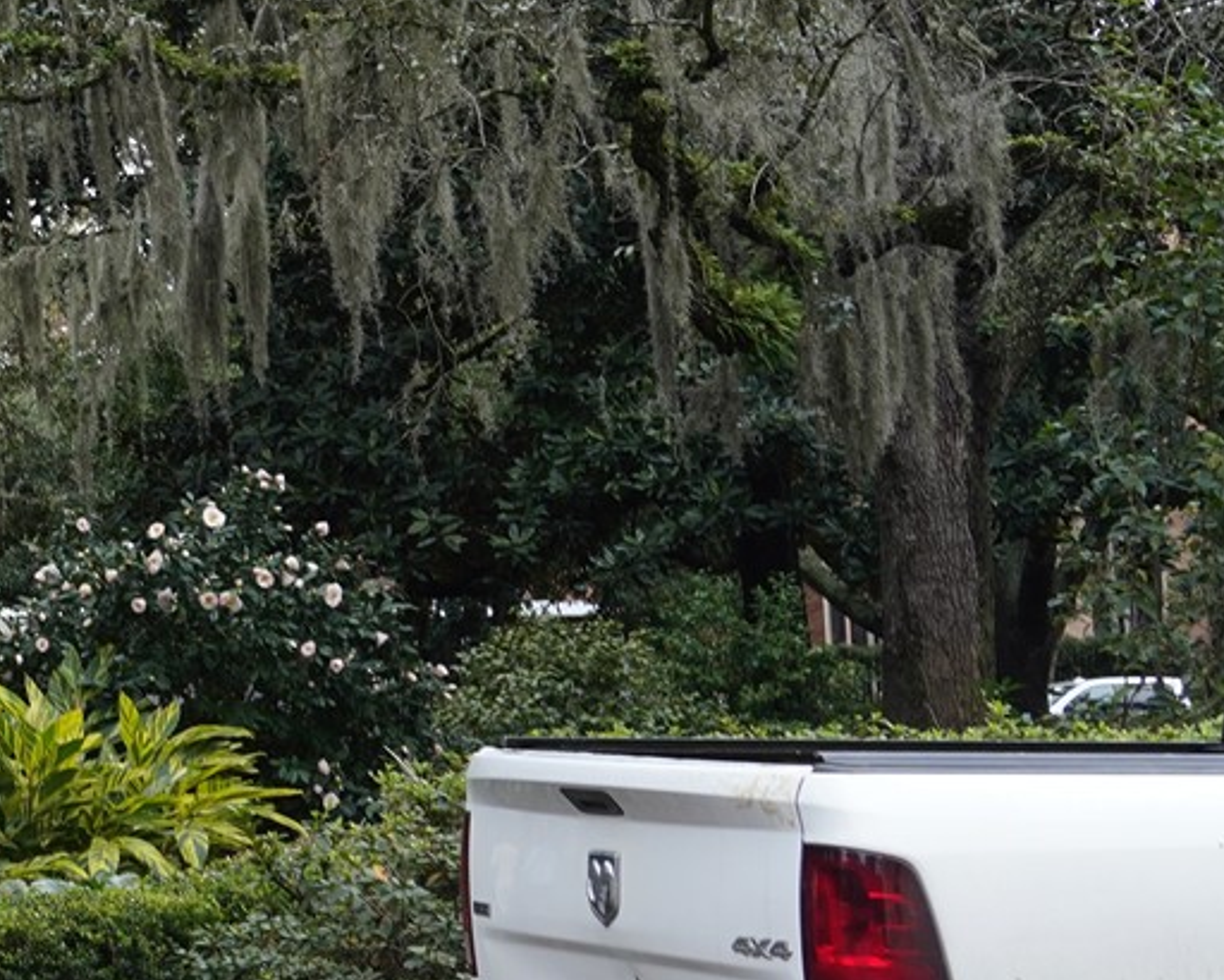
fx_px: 4385
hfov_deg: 13.9
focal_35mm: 121
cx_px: -1078
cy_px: 36
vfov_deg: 12.6
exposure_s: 1/100
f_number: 7.1
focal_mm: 33
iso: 400
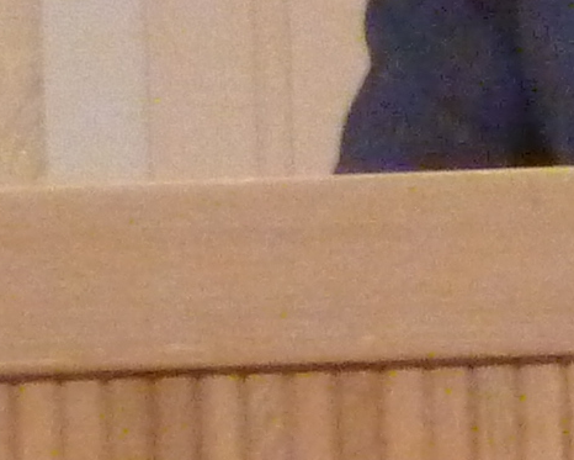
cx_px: 1070
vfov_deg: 0.7
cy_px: -339
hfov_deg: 0.9
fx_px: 36583
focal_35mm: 2153
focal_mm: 45.7
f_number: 4.8
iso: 800
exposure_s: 1/50
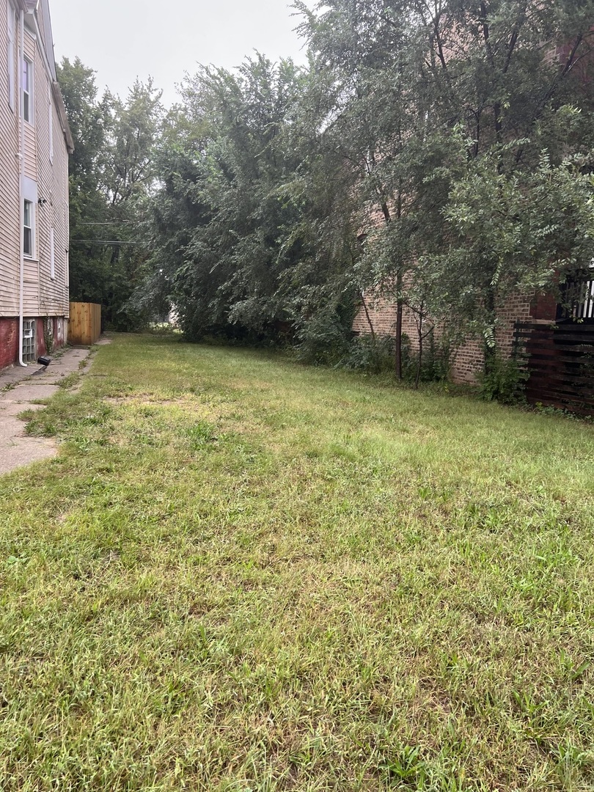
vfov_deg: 67.3
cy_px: 396
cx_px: 297
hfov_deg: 53.1
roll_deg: -2.0
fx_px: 595
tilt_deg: -6.3
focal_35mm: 26
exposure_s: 1/182
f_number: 1.5
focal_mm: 5.7
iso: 50
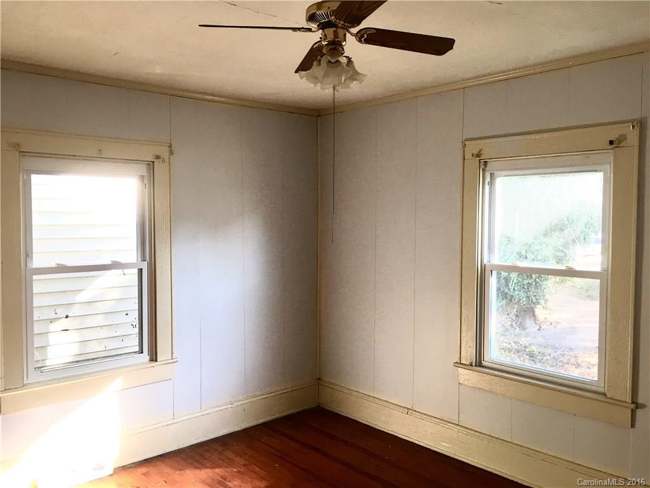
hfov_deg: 61.7
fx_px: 545
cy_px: 244
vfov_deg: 48.2
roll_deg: -0.6
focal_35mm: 29
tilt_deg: -0.9
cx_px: 325
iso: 25
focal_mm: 4.15
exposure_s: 1/30
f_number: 2.2
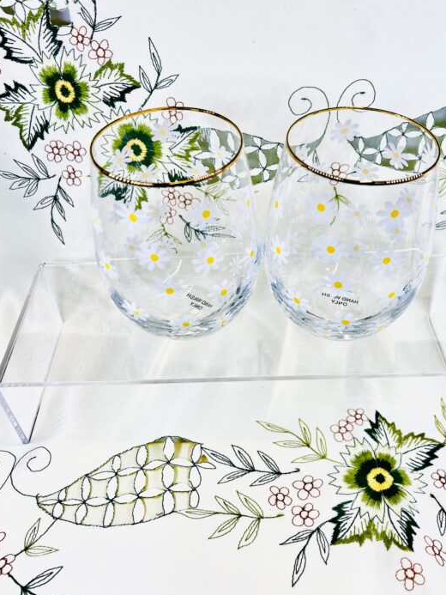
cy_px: 285
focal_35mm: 30
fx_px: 515
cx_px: 254
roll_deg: +0.4
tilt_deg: -44.4
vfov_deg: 59.9
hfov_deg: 46.7
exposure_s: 1/591
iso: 50
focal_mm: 5.7
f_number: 1.5
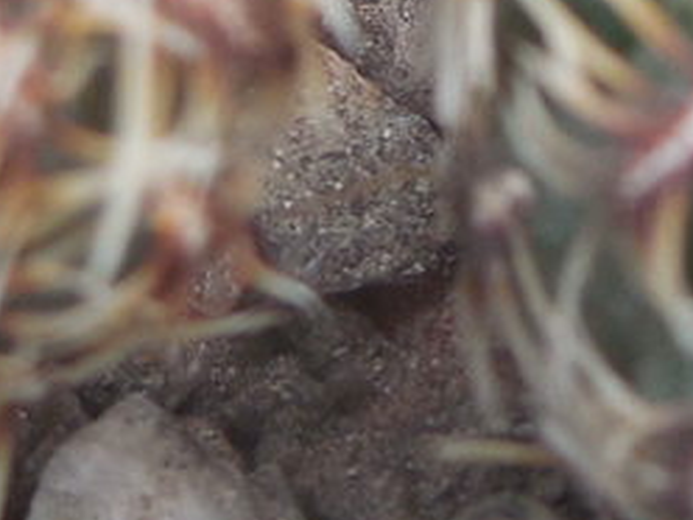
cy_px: -668
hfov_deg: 9.9
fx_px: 4004
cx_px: 455
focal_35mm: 200
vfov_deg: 7.1
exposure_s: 1/40
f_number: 3.6
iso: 125
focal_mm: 5.6
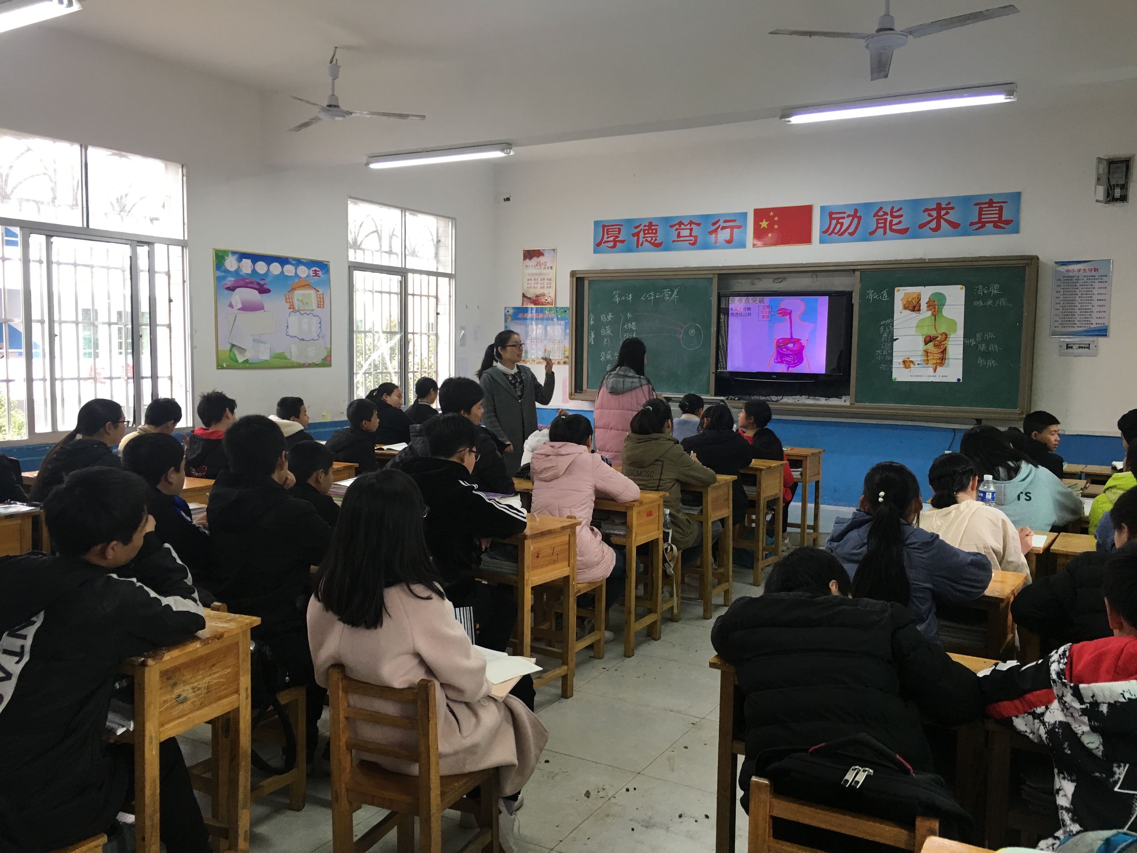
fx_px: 953
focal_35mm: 29
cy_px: 426
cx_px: 568
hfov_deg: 61.7
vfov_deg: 48.2
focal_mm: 4.15
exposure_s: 1/33
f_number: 2.2
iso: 64
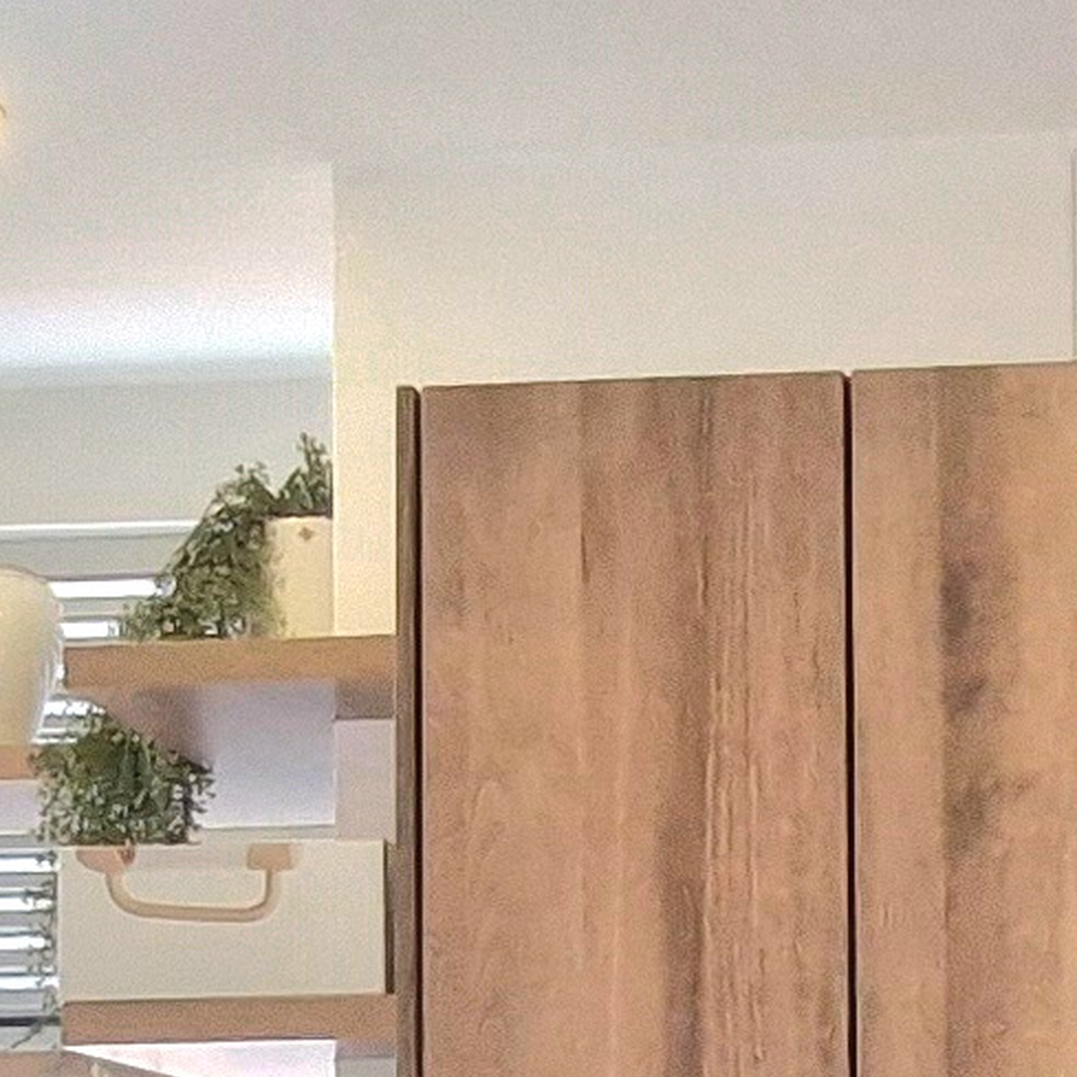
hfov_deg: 18.3
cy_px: 1117
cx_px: 879
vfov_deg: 18.0
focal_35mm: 94
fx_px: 3309
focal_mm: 1.74
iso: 250
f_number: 2.2
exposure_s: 1/60.2
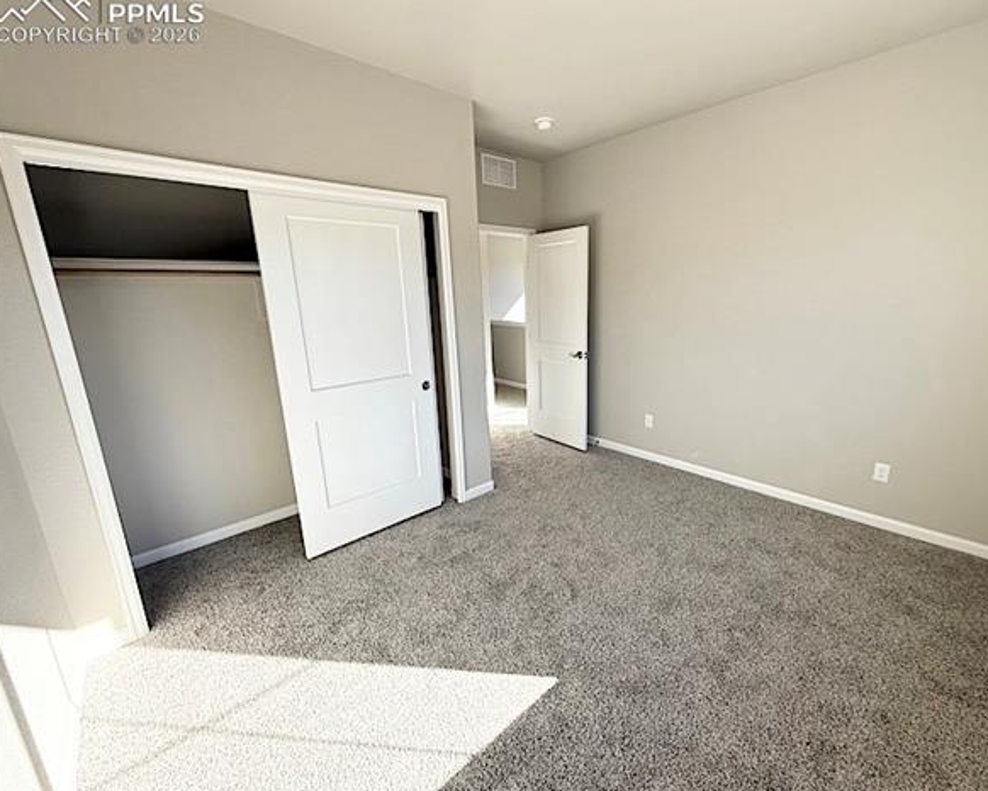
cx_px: 534
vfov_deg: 84.1
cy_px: 391
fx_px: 439
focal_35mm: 15
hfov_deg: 96.6
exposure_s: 1/336
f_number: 2.2
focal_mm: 2.22
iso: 64
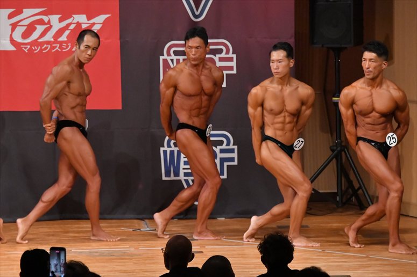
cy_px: 138
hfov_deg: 7.6
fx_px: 3126
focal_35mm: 270
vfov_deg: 5.1
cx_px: 208
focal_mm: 180
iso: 9000
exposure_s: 1/400
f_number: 5.6
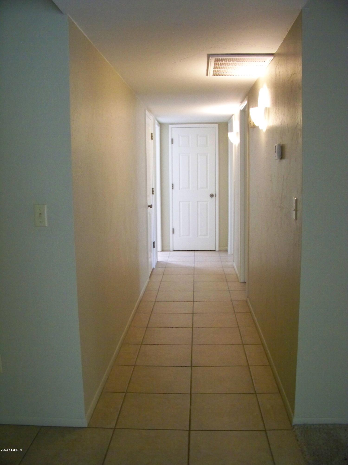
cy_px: 232
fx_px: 442
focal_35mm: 33
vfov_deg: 55.4
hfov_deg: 42.9
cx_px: 174
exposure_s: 1/30
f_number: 2.8
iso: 500
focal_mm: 5.85
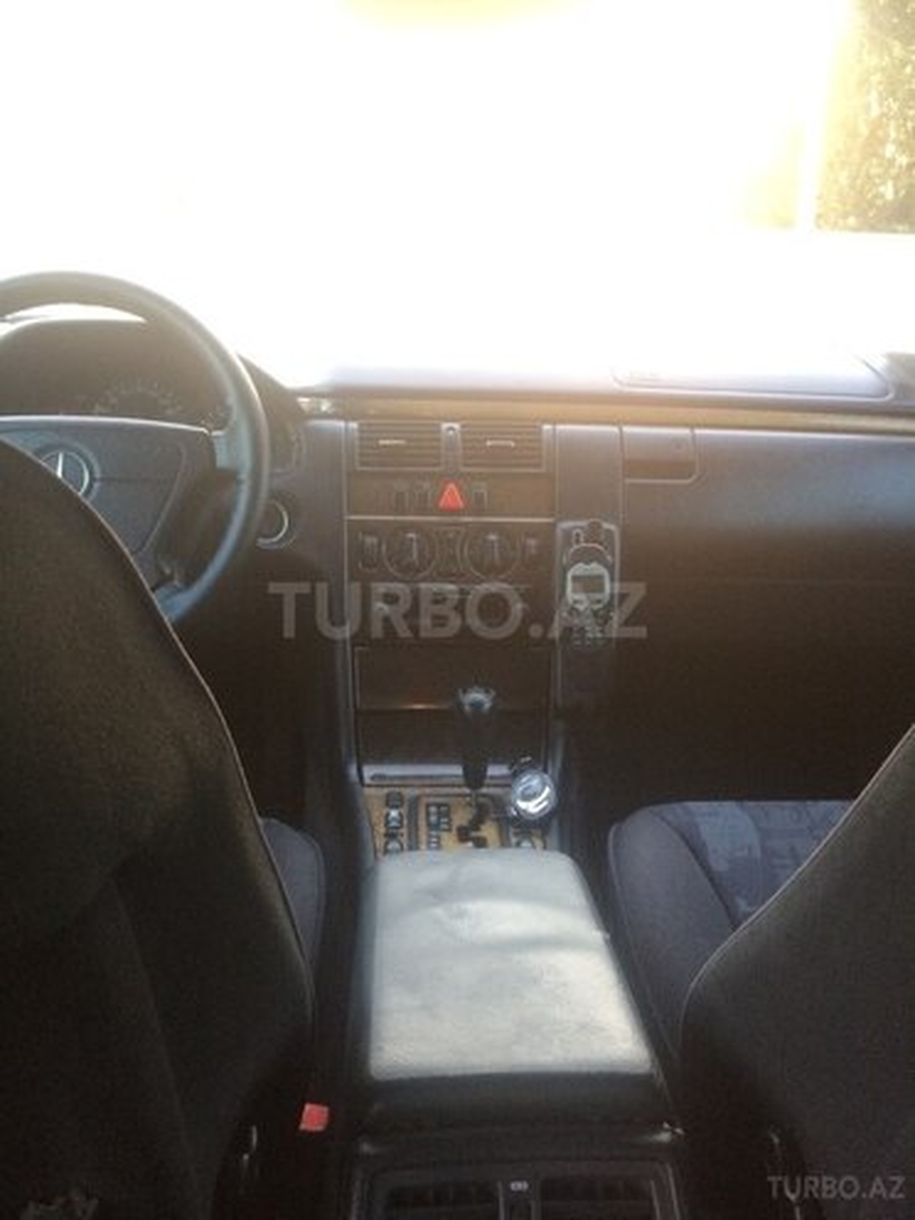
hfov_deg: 48.2
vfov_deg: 61.7
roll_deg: +0.6
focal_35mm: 29
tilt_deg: -19.2
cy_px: 610
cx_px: 458
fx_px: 1022
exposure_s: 1/33
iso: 160
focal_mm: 4.15
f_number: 2.2
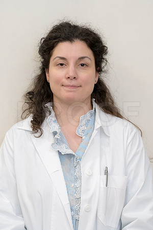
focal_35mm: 180
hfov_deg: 7.6
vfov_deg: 11.4
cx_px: 76
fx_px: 1147
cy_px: 115
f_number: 4
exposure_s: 1/80
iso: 5000
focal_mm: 180
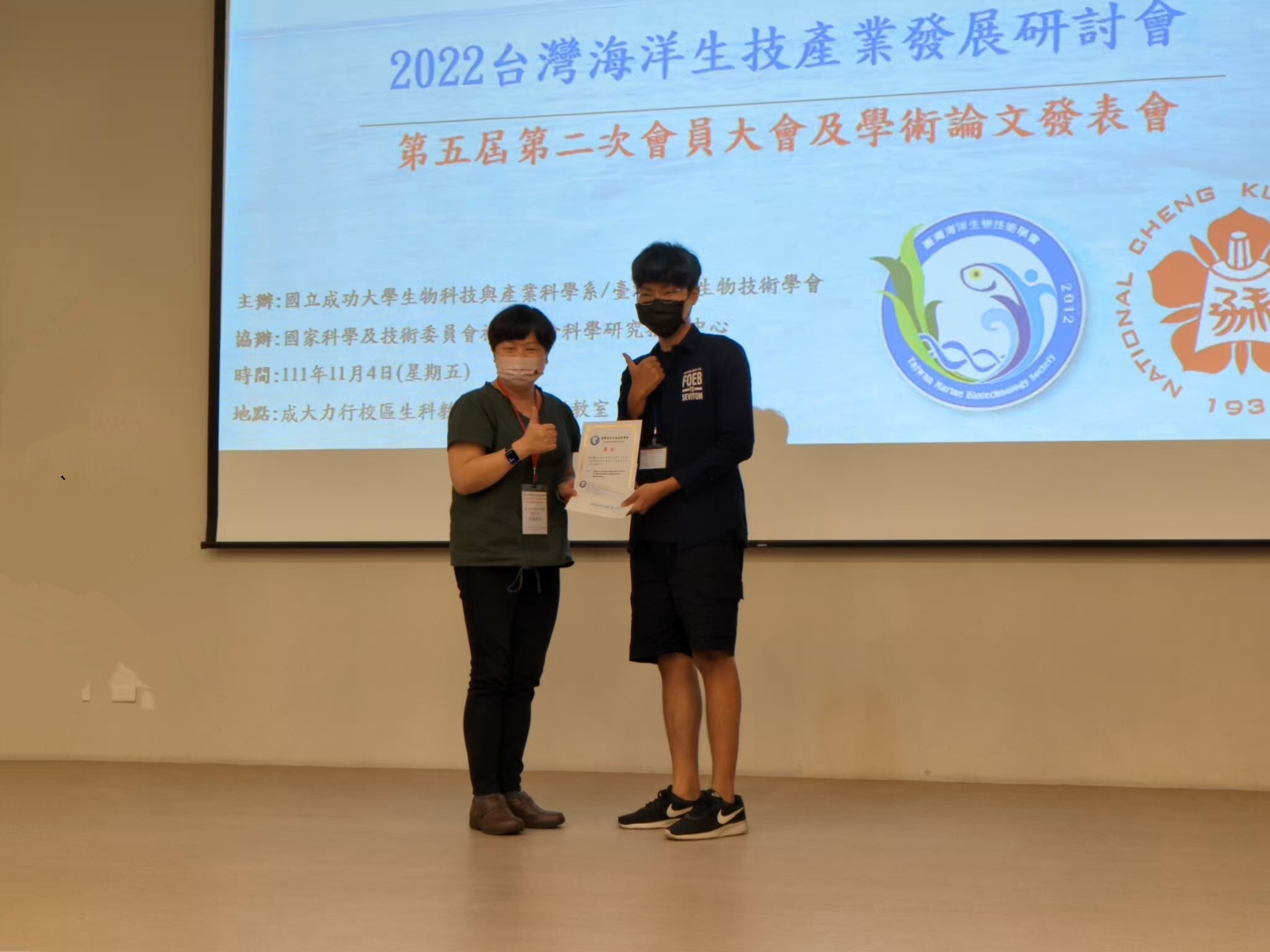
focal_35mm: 48
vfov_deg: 30.3
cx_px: 635
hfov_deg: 39.7
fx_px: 1761
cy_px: 476
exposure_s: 1/40
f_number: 1.85
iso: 108
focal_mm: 6.81
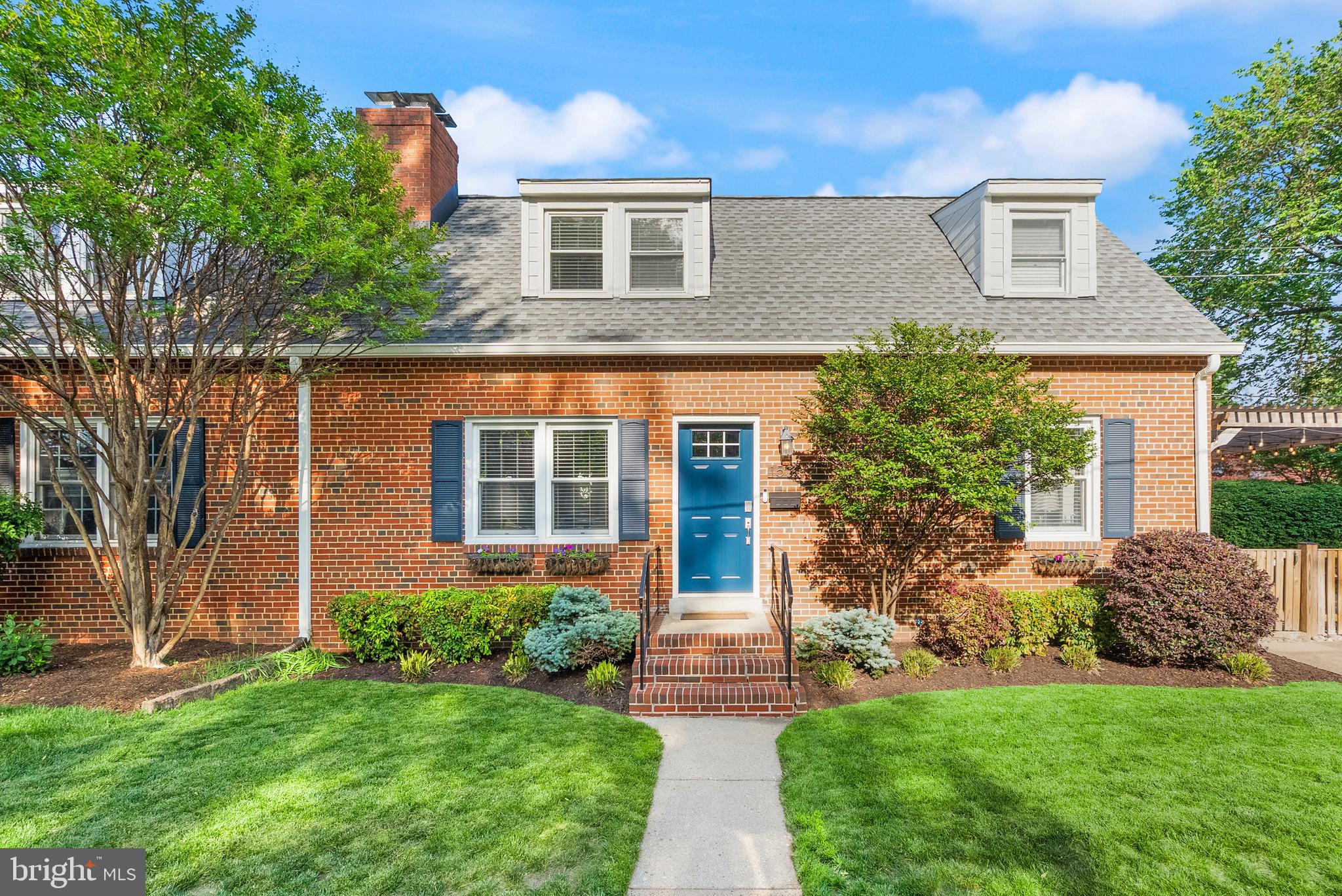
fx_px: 597
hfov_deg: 96.7
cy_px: 448
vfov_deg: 73.8
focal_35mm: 16
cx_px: 671
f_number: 8
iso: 800
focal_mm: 16
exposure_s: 1/400
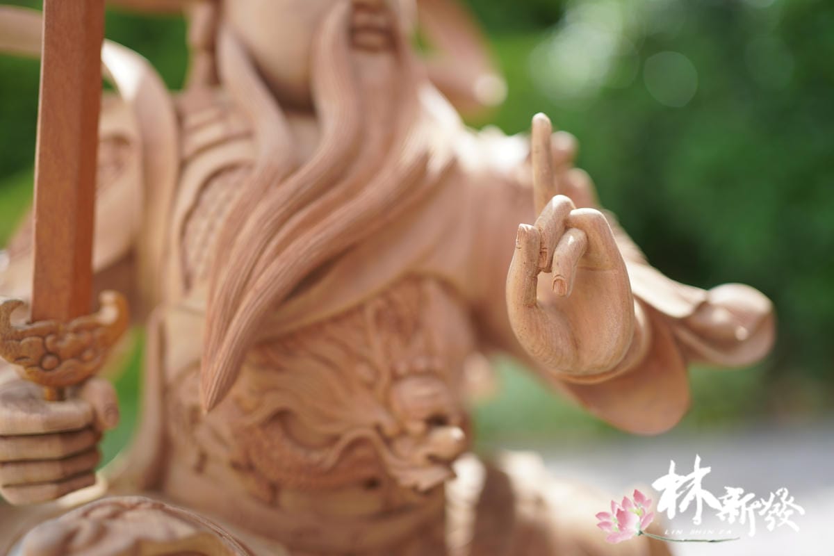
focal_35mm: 35
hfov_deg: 54.4
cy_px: 278
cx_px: 417
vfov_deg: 37.9
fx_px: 811
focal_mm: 35
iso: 100
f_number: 2.2
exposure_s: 1/500
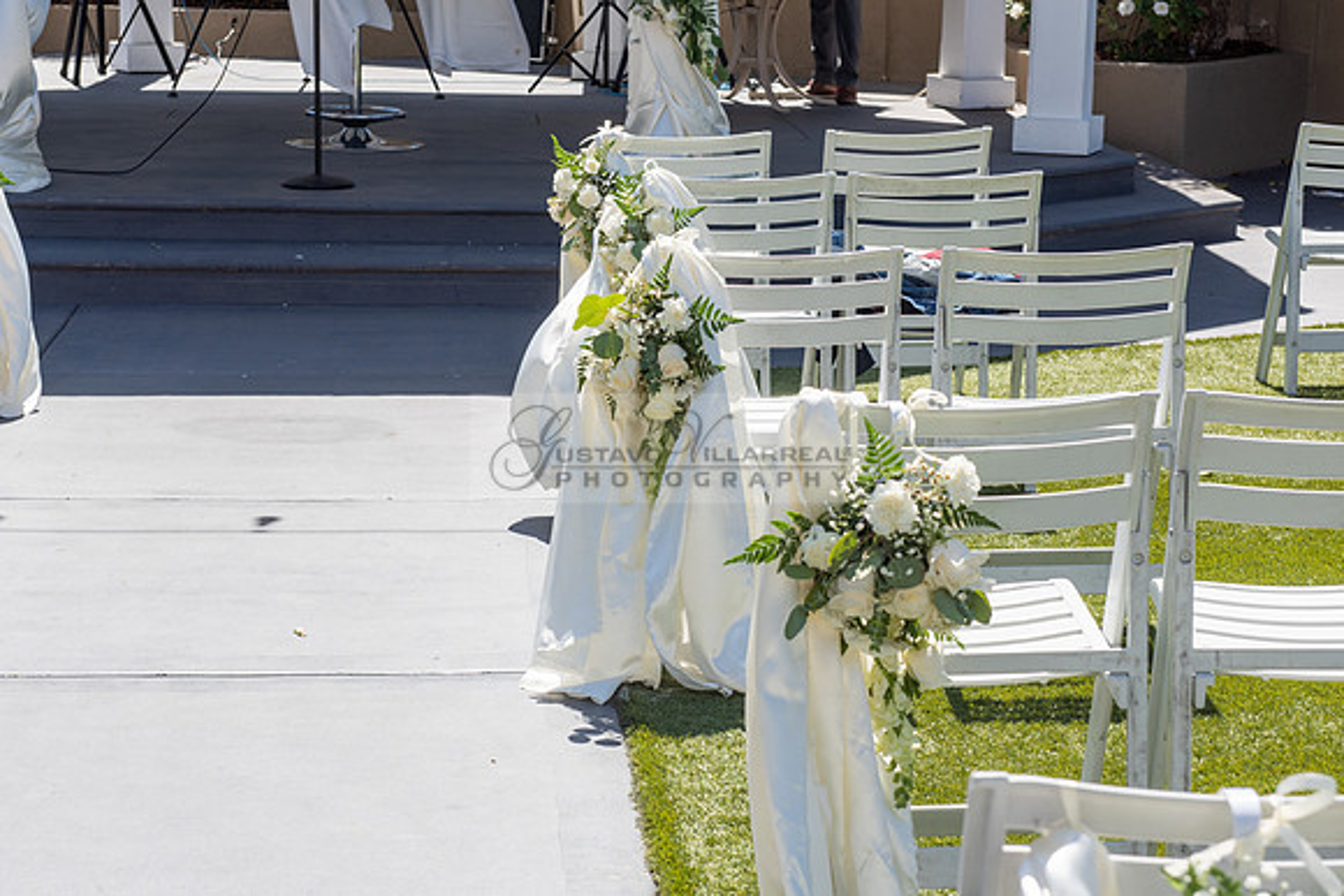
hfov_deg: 22.8
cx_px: 672
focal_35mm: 89
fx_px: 3326
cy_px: 549
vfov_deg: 15.3
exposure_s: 1/250
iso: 100
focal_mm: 58
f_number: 8
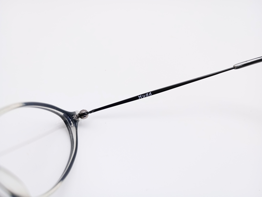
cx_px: 131
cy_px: 98
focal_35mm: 28
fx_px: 212
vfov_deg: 49.9
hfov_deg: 63.4
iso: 102
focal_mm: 4.27
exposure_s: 1/141
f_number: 1.8
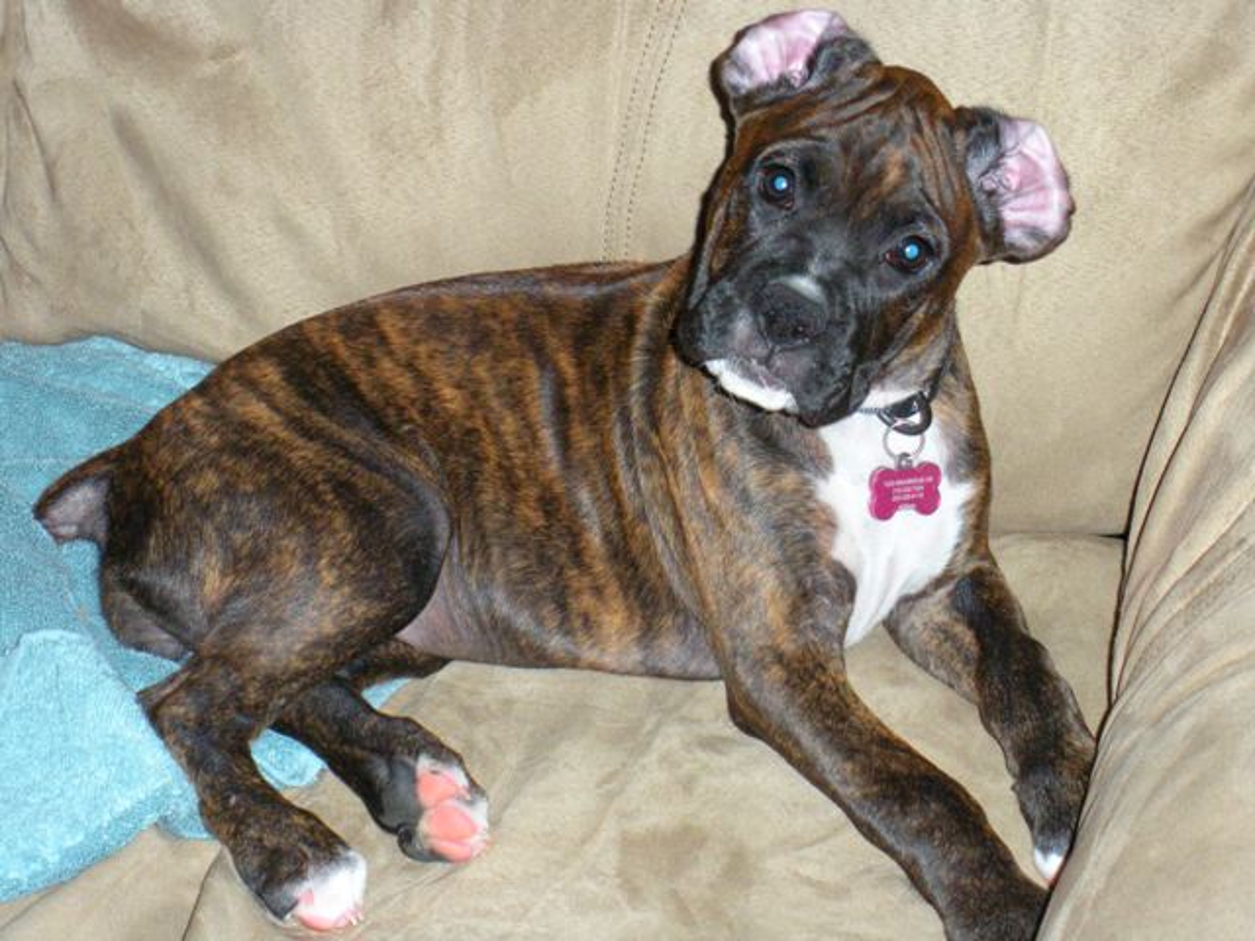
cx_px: 628
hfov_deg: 24.1
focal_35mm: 81
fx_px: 2937
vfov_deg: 18.2
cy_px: 470
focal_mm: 14.2
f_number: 4.8
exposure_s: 1/125
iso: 384
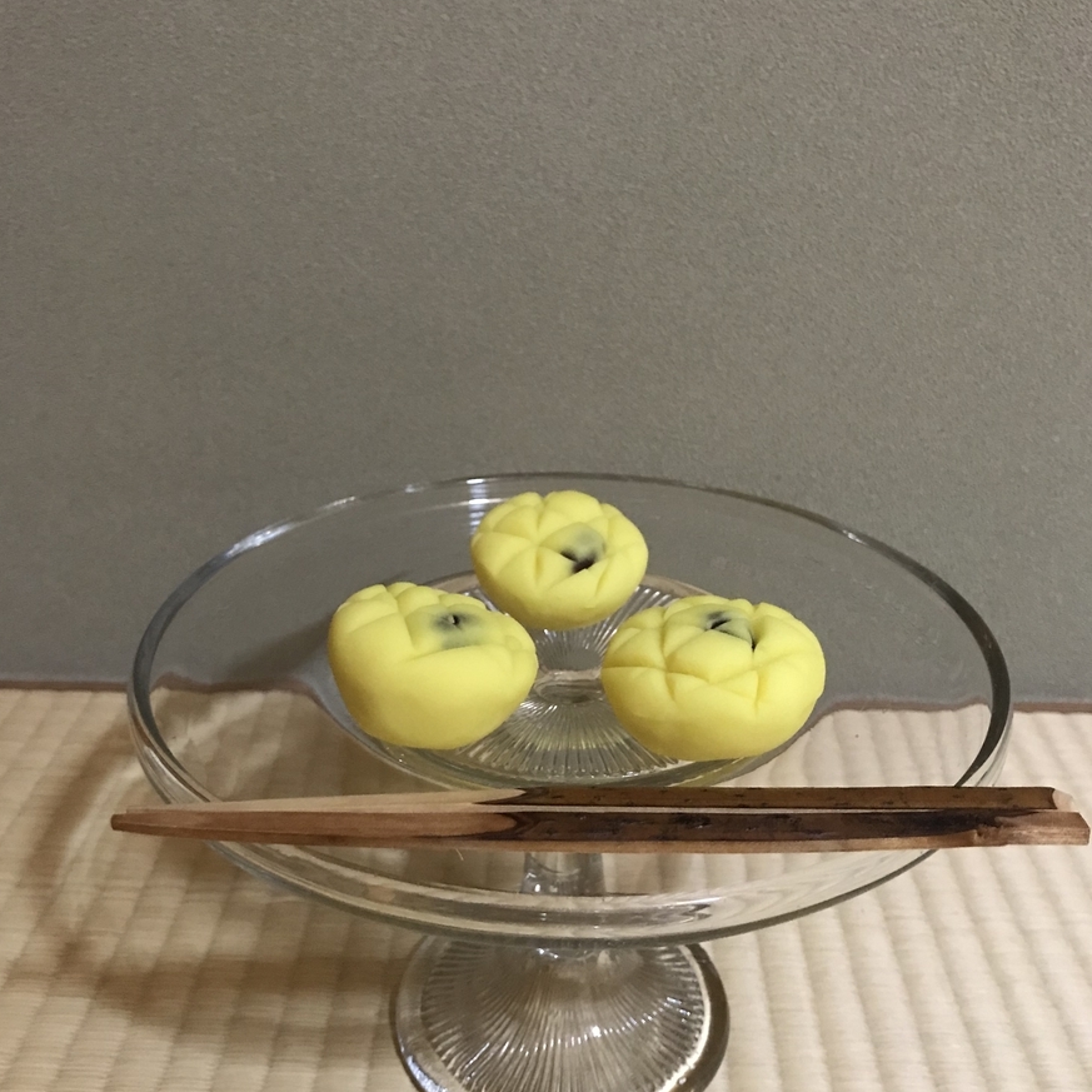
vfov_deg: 48.4
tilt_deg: -24.8
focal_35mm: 34
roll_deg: -0.4
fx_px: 1213
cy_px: 582
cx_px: 534
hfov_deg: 48.4
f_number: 1.8
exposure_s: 1/7
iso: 100
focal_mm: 3.99
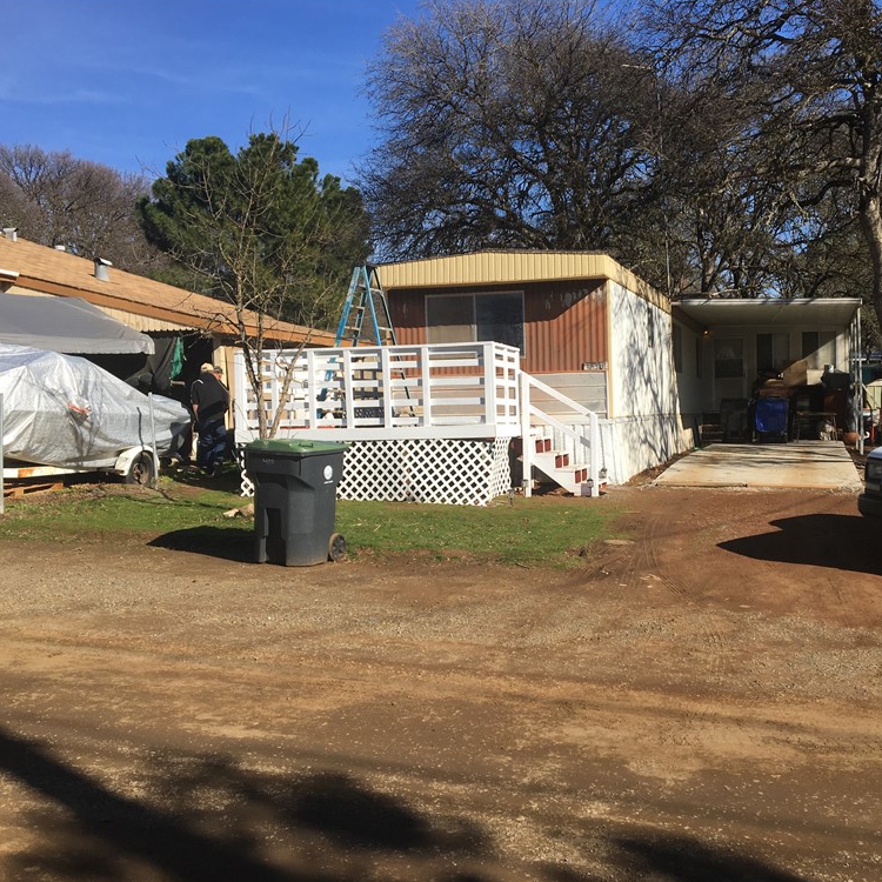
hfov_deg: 46.8
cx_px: 550
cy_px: 443
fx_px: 1009
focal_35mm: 35
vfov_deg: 47.2
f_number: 2.2
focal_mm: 4.15
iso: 25
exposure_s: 1/1789
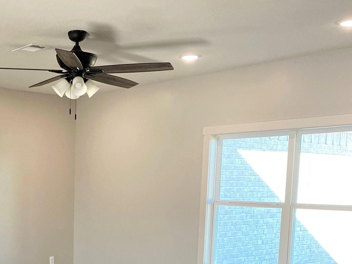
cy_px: 259
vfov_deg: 25.8
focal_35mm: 54
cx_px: 46
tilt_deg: -7.2
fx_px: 549
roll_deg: -1.2
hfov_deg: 33.9
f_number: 1.8
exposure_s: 1/120
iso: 100
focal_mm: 4.25
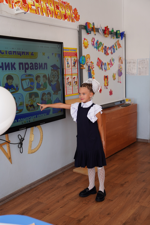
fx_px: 294
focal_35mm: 47
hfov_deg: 28.6
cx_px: 75
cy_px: 112
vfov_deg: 41.9
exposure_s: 1/320
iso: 400
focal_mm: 47
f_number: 3.5
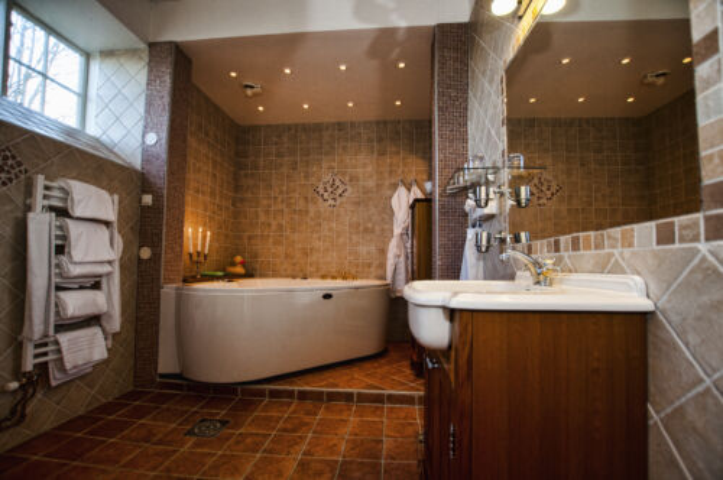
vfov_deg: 77.2
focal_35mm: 15
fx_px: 301
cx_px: 362
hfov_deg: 100.5
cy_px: 240
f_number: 3.5
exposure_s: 1/40
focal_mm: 10
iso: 200
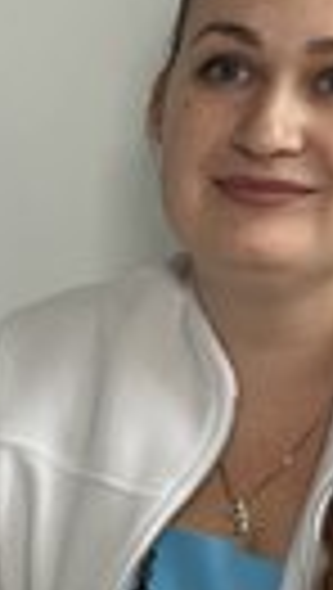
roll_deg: -1.1
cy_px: 495
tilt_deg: -8.2
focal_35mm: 80
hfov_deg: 14.8
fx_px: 1252
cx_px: -18
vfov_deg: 25.9
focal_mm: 6.76
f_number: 1.78
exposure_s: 1/121
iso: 64
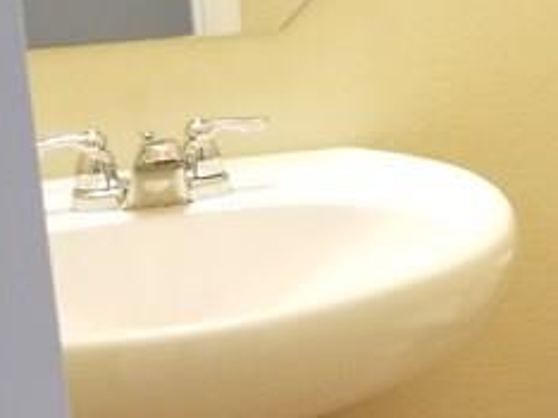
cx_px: 928
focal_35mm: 114
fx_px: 1836
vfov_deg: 13.0
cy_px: 227
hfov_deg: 15.4
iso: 160
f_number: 1.7
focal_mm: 4.25
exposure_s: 1/30
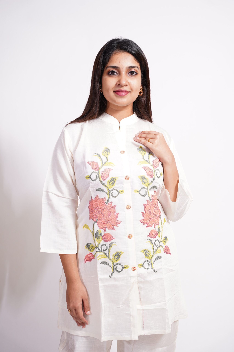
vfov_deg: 41.0
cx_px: 117
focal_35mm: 48
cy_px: 176
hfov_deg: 28.0
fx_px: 470
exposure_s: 1/50
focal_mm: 48.2
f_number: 4
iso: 400
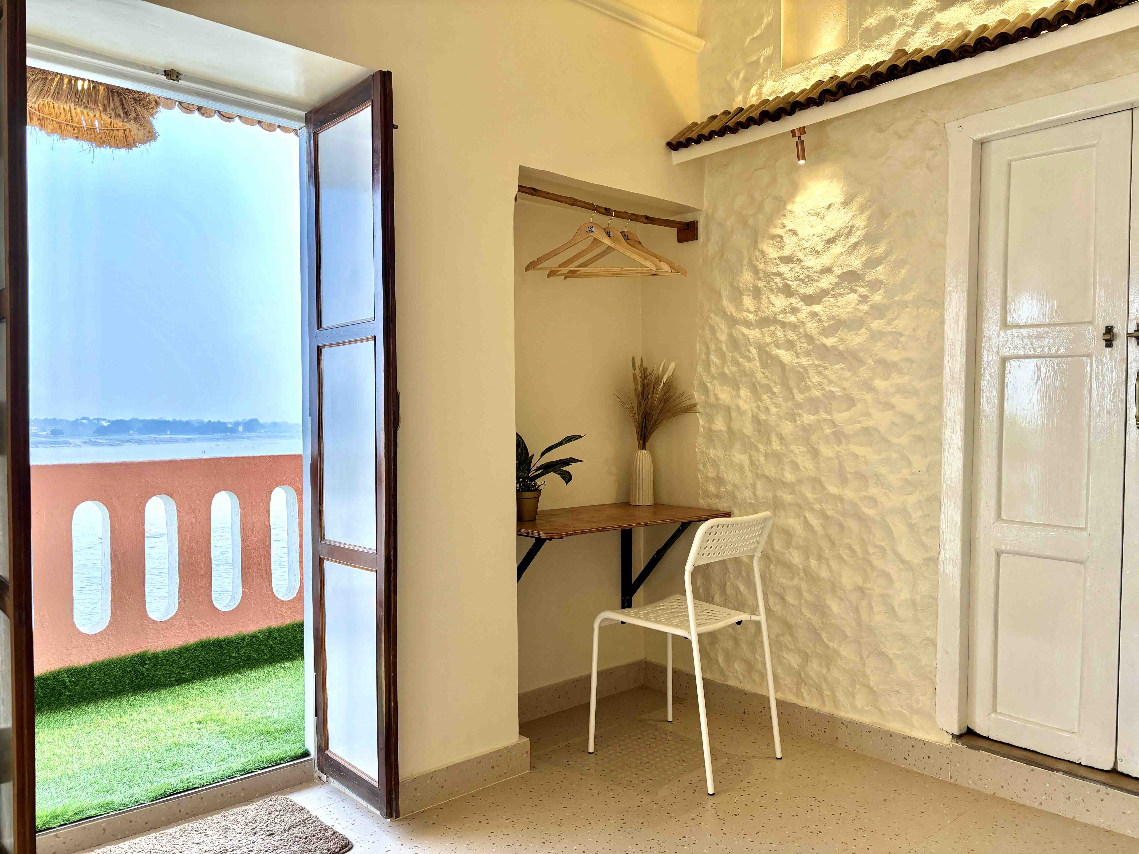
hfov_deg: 67.3
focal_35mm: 26
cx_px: 570
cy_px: 427
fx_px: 856
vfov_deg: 53.1
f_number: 1.6
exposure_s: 1/230
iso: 40
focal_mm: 5.96
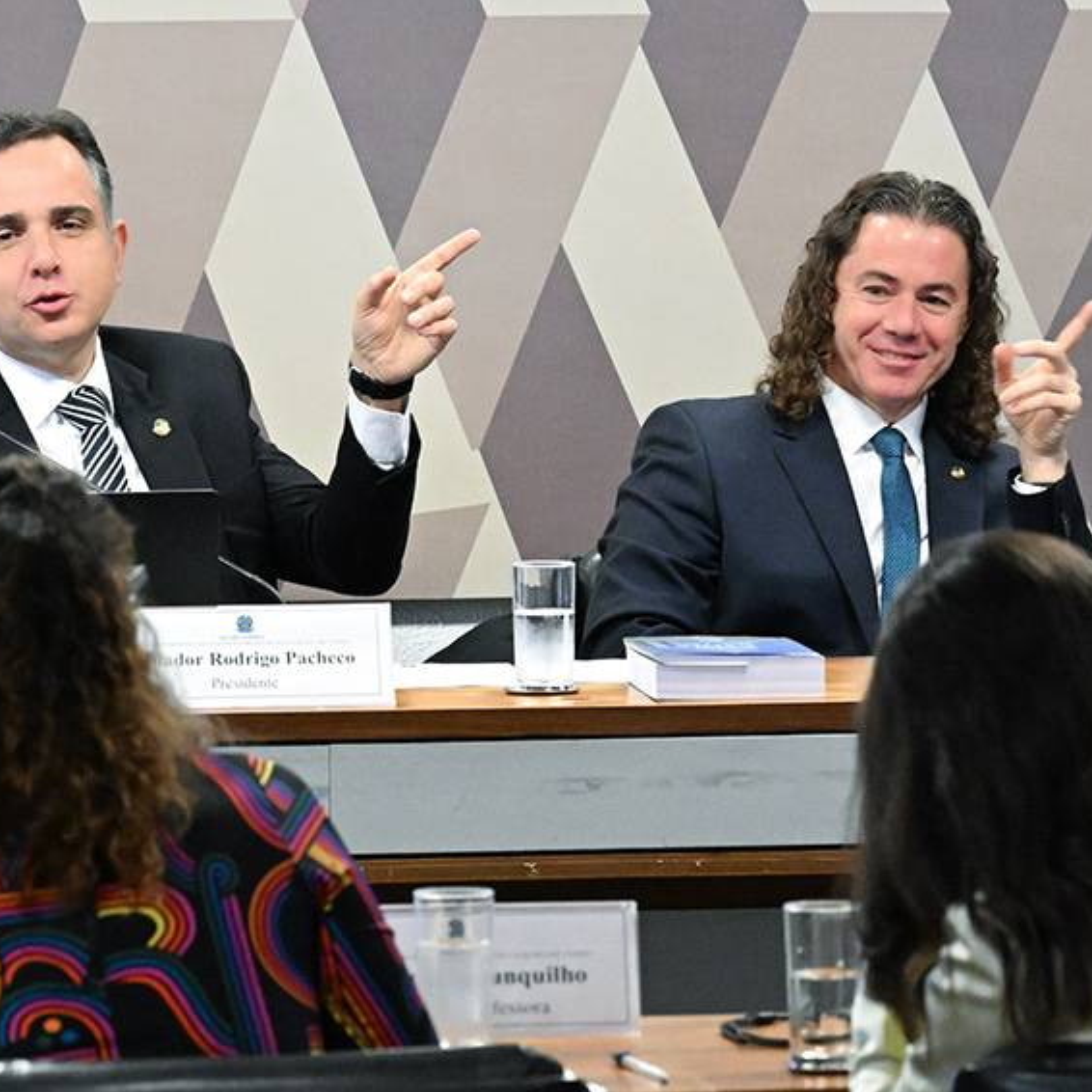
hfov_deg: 7.3
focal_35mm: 241
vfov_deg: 7.3
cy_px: 546
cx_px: 523
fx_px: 8601
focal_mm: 125
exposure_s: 1/100
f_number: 6.3
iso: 6400
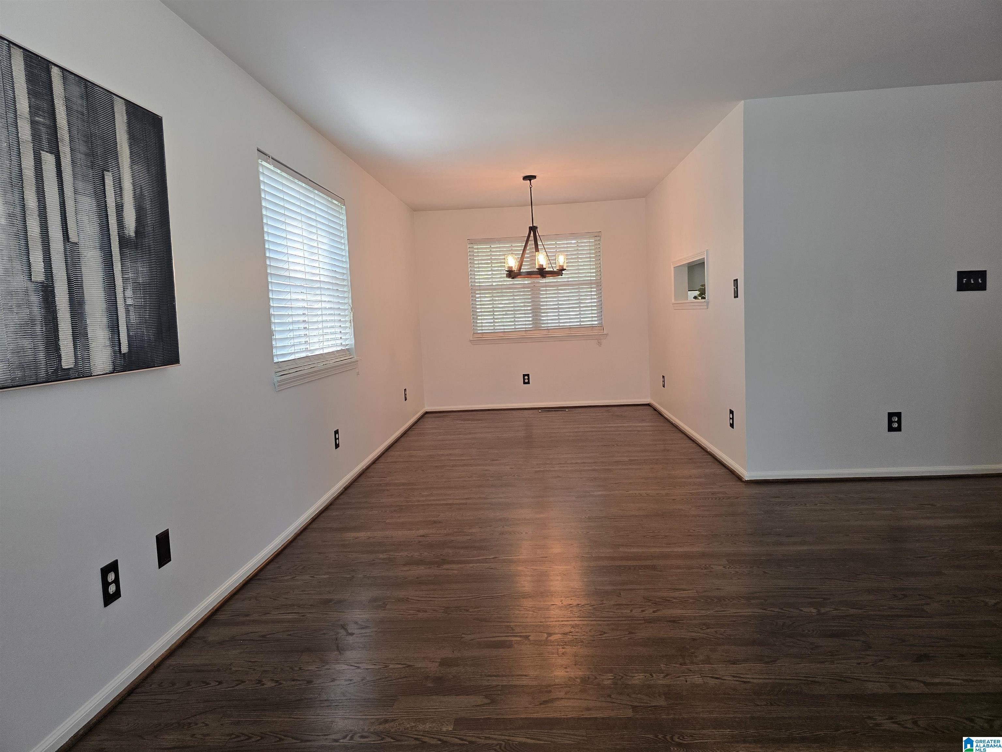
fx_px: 666
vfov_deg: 58.9
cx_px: 501
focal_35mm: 23
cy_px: 376
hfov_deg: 73.9
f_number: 1.7
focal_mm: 6.3
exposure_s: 1/120
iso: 250
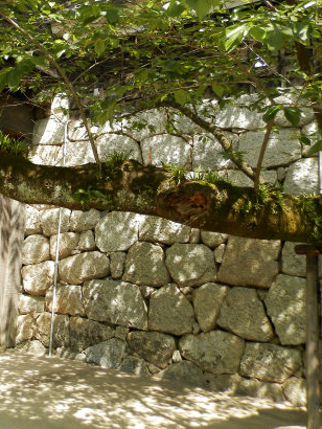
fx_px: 483
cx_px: 47
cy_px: 182
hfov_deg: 35.2
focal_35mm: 39
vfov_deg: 47.7
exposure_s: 1/200
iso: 80
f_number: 3.1
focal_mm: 4.5
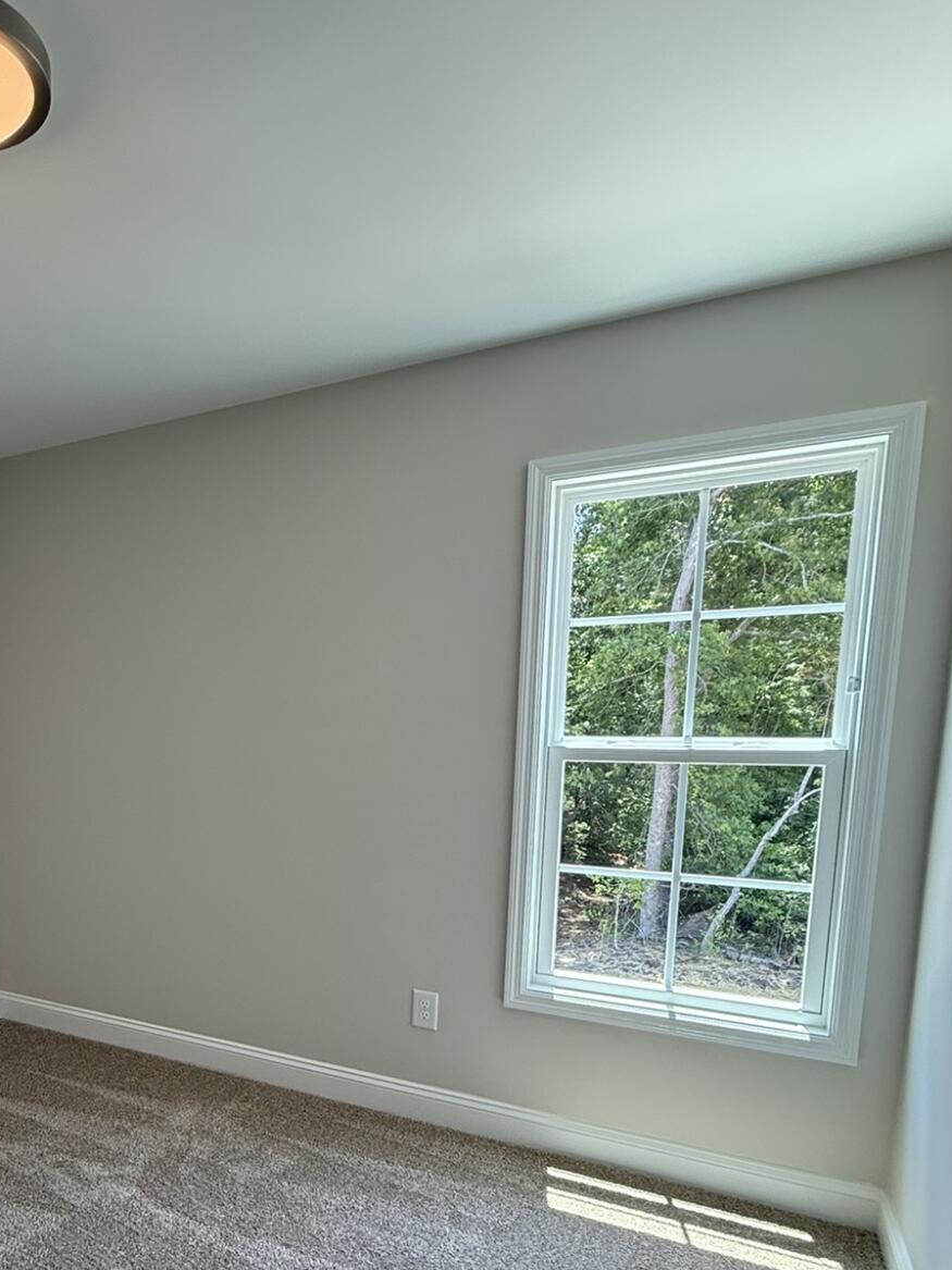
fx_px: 880
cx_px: 181
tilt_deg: -7.4
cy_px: 843
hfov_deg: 52.8
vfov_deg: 69.6
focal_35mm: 24
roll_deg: +0.1
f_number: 2.2
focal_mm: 2.22
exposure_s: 1/120
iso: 100
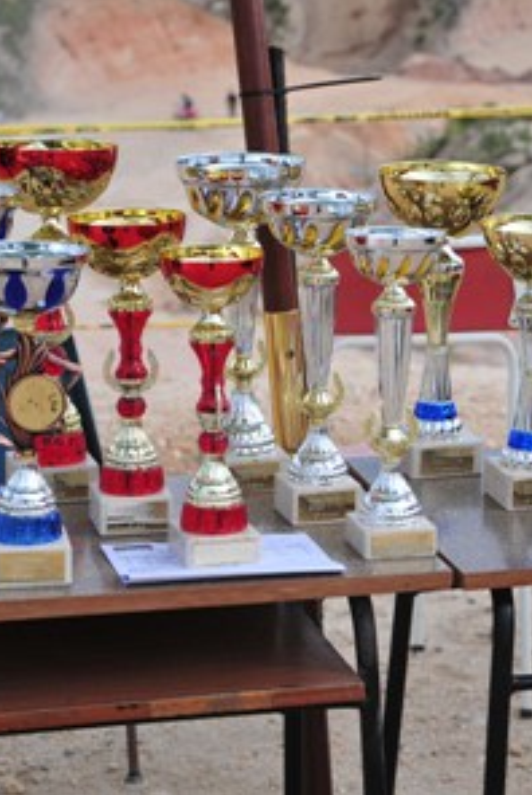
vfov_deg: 19.9
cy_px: 398
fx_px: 2272
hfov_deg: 13.3
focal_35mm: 103
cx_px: 355
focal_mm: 45
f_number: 4.8
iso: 500
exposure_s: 1/1600
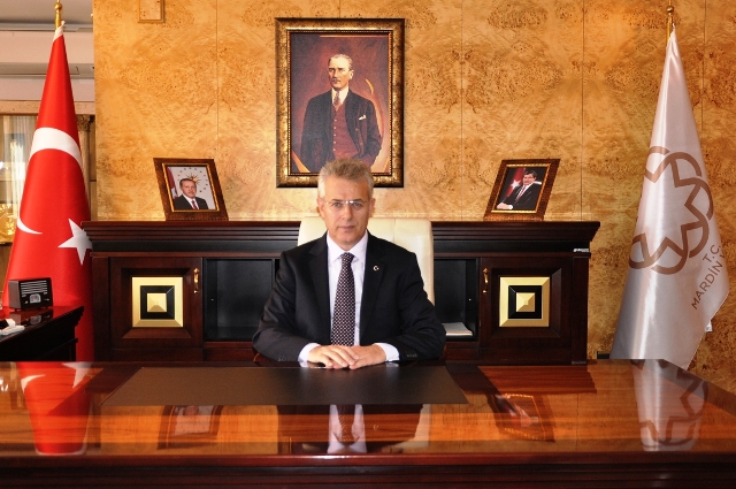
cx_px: 368
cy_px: 244
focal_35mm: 36
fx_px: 735
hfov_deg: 53.2
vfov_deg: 36.8
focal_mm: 24
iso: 400
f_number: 3.8
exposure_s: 1/125
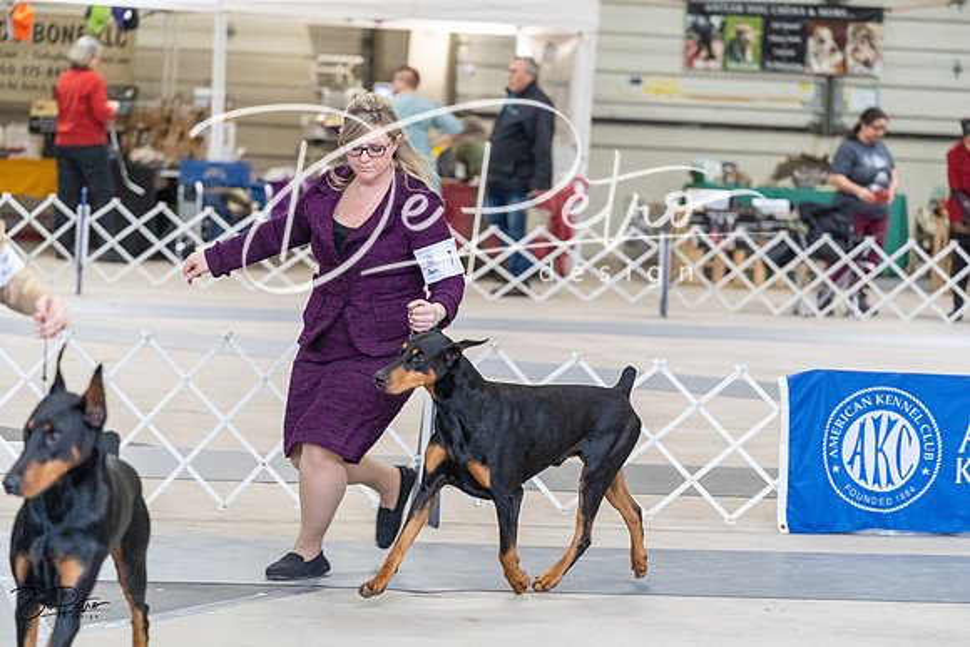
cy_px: 324
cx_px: 485
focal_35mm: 150
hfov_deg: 13.7
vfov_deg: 9.2
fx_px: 4042
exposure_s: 1/320
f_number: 4
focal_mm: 150
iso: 6400
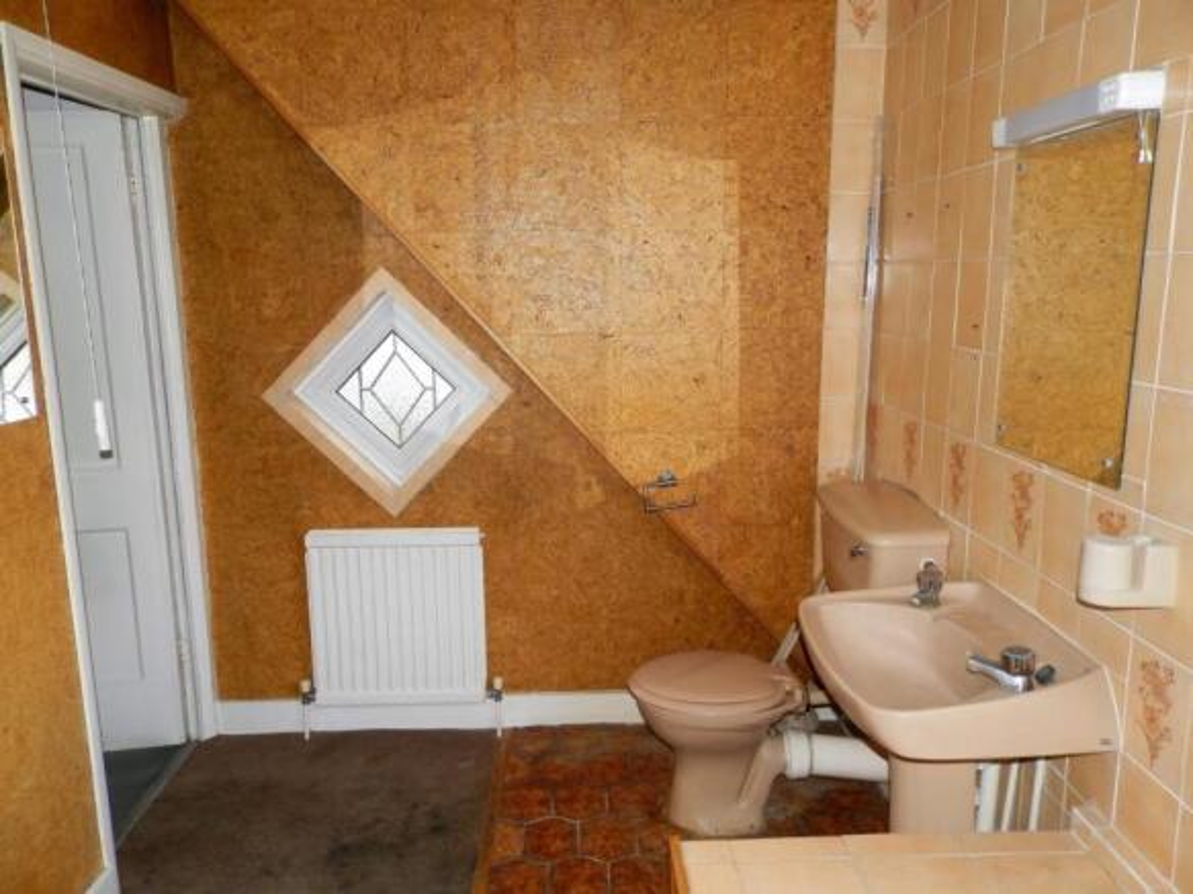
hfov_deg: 69.4
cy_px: 447
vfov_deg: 54.9
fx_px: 861
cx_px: 596
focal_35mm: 25
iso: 100
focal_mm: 4.5
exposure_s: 1/30
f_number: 3.1
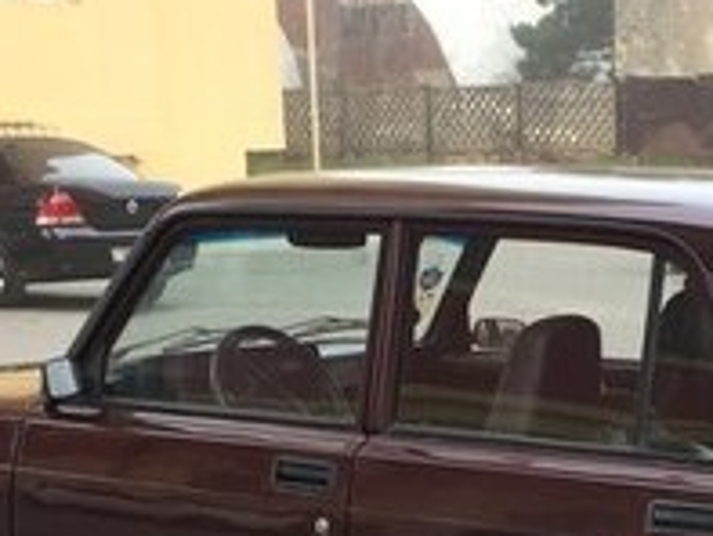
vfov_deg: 14.6
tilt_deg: -15.7
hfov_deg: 20.0
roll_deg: +0.4
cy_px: 704
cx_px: 575
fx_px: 1999
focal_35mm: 97
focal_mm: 4.15
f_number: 2.2
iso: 32
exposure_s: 1/363
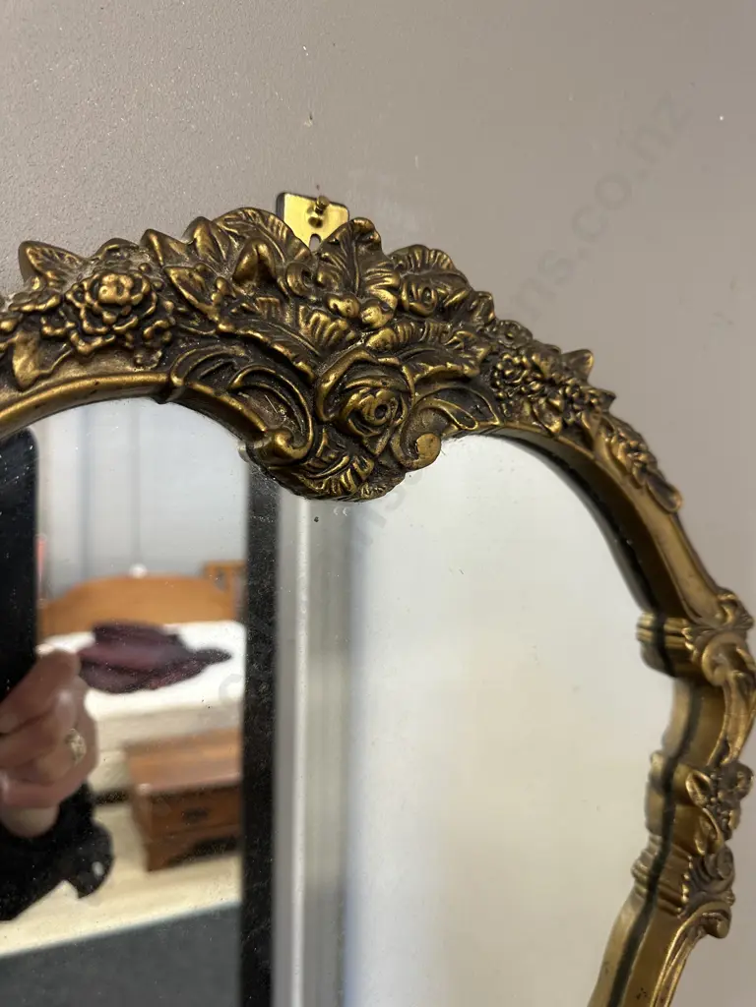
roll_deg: -0.7
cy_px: 504
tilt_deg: -1.0
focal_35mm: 24
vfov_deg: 71.6
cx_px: 378
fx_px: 699
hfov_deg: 56.8
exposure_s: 1/50
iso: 160
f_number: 1.78
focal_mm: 6.86
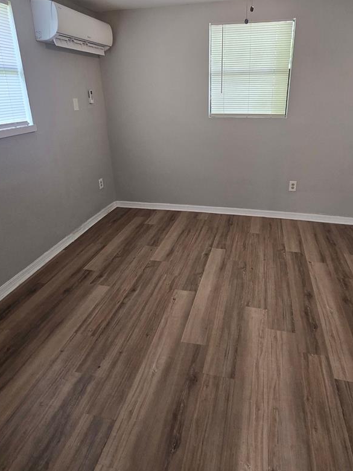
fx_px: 272
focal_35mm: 20
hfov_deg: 65.8
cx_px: 196
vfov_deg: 80.8
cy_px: 188
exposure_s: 1/60
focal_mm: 2.2
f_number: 2.2
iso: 125
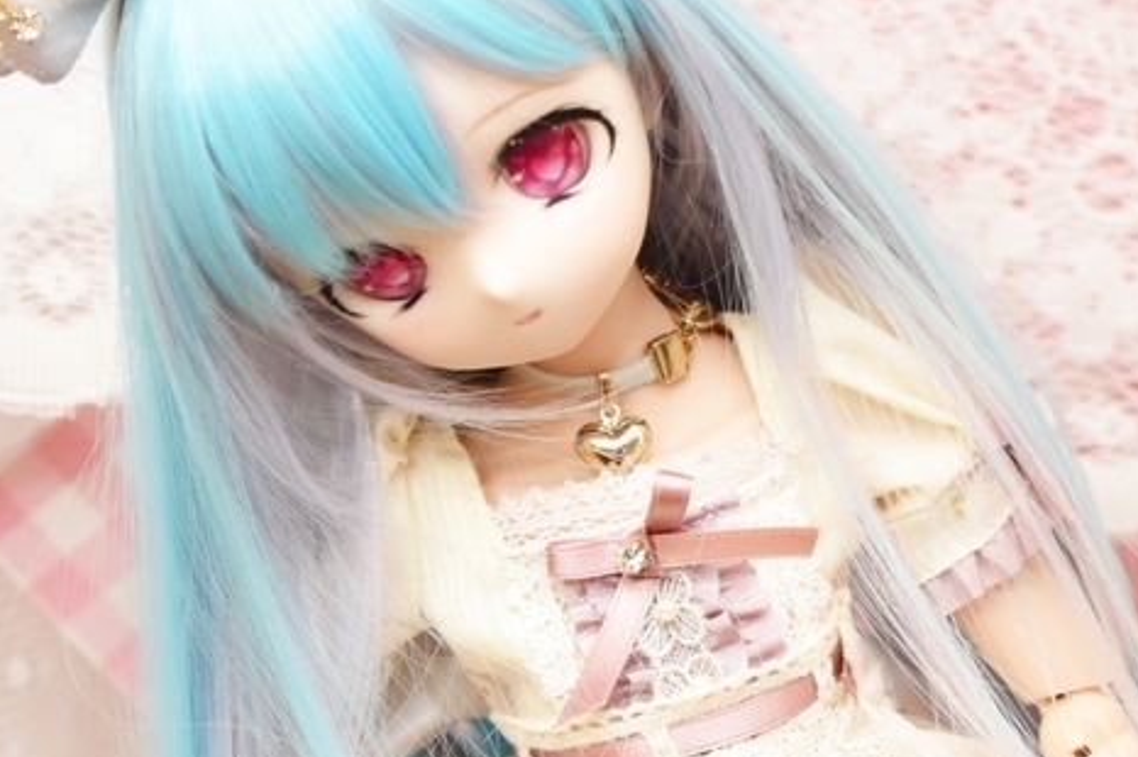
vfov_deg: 10.0
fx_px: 4273
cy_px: 891
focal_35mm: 135
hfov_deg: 15.1
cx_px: 388
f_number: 3.5
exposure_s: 1/60
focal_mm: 35
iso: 800
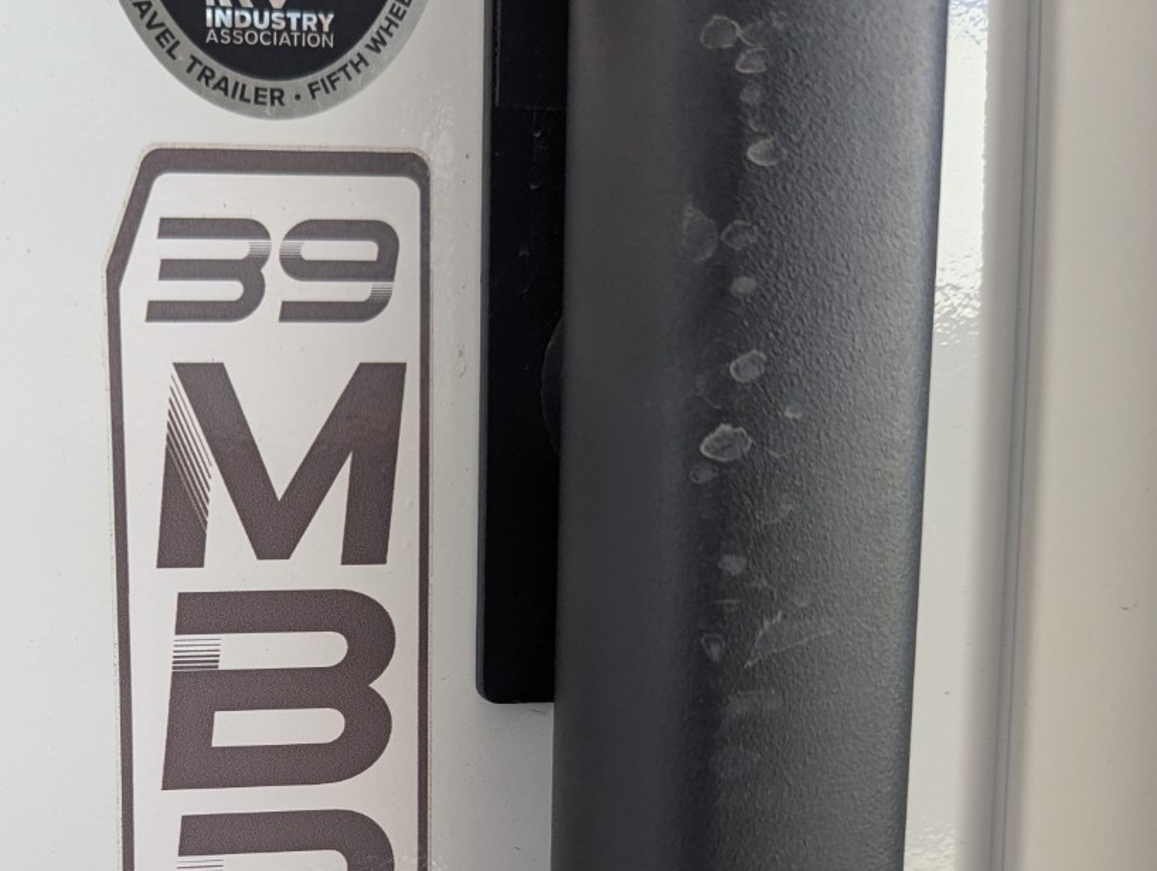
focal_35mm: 41
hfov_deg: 44.2
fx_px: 1372
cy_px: 711
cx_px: 285
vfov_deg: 34.0
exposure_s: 1/290
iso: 75
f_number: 1.85
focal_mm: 6.81
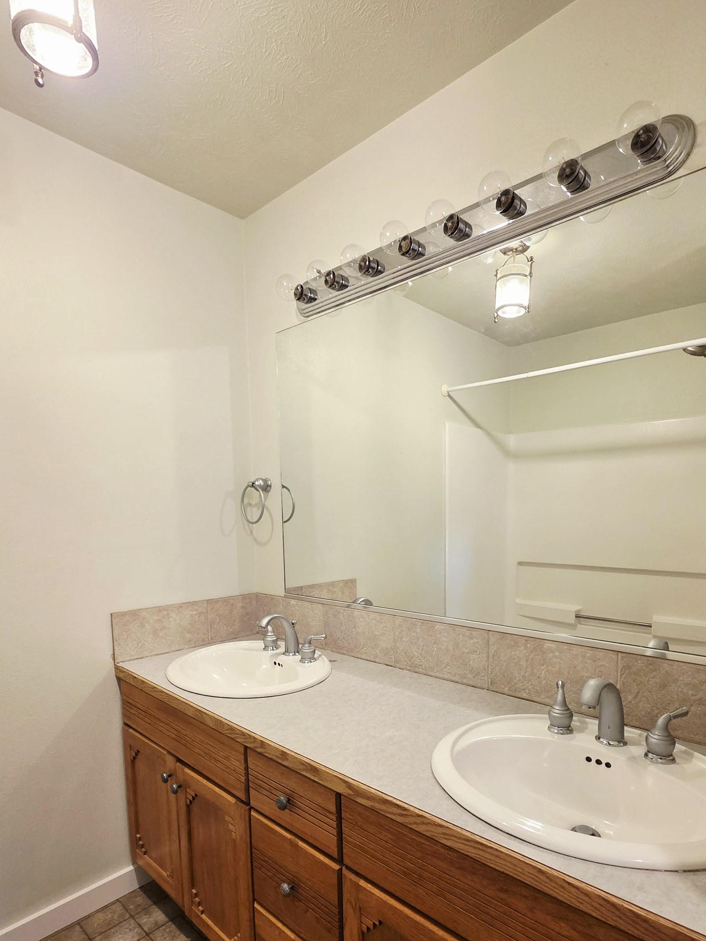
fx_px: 489
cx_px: 382
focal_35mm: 18
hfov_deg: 71.5
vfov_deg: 86.3
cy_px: 579
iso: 250
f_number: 1.9
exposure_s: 1/60.2
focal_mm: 2.2
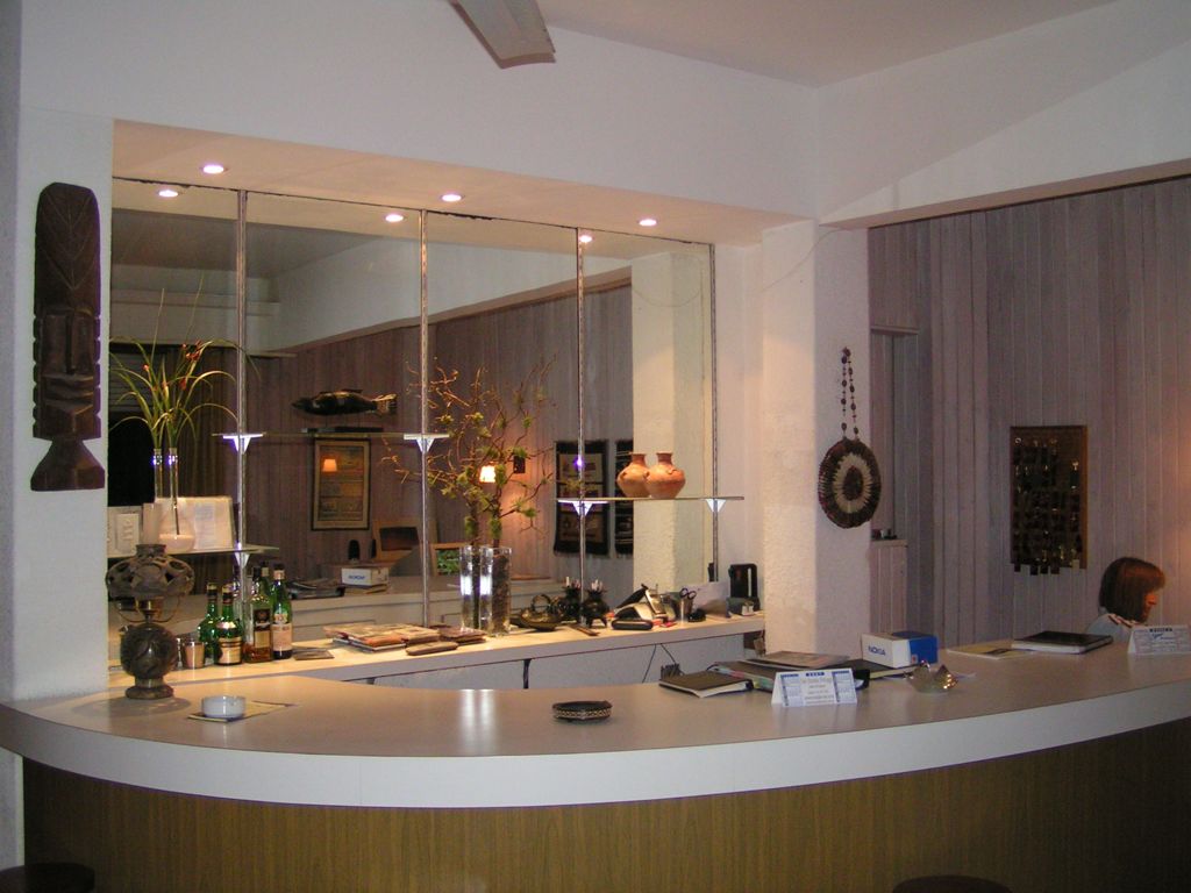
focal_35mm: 38
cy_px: 446
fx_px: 1307
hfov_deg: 49.0
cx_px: 596
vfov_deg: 37.7
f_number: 2.8
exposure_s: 1/40
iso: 200
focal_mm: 5.8
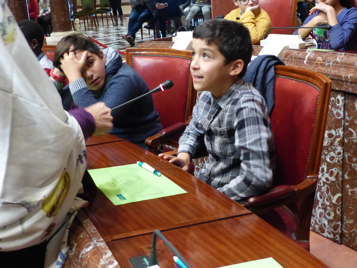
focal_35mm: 47
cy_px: 134
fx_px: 485
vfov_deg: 30.9
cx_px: 178
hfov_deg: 40.4
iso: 800
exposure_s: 1/25
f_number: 2.8
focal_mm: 8.4
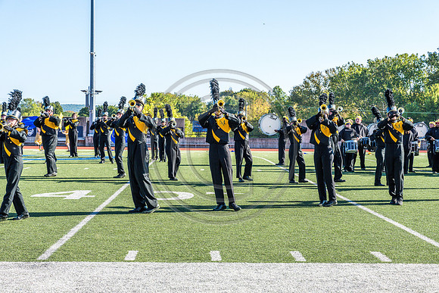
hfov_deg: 33.4
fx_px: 732
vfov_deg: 22.6
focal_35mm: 60
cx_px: 220
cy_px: 146
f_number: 9
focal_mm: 60
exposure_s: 1/1250
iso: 1250
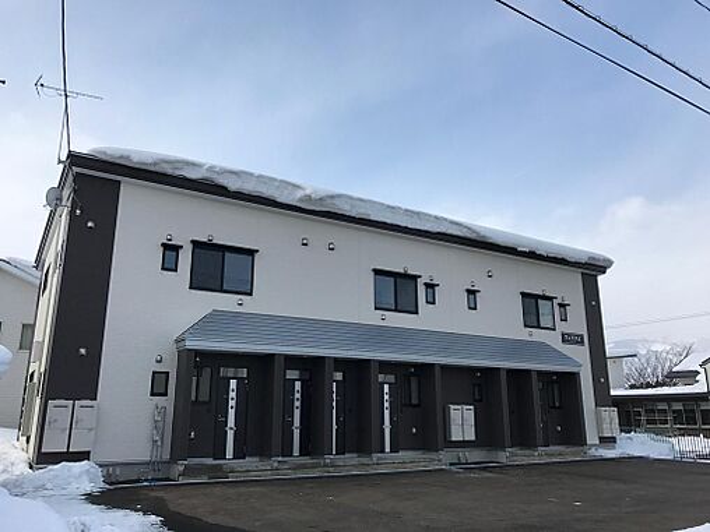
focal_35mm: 28
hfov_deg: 63.4
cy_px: 266
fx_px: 574
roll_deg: -0.3
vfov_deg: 49.7
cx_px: 355
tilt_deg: +15.4
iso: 20
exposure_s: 1/3546
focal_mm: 3.99
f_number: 1.8
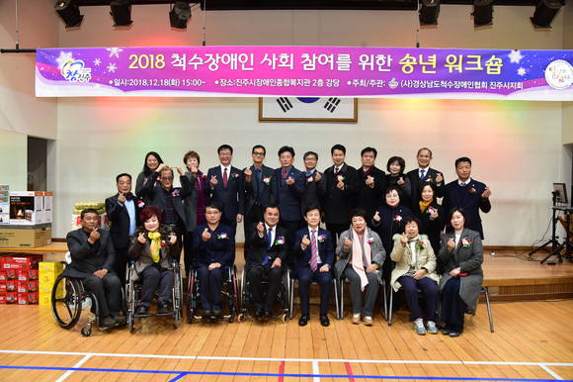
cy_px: 191
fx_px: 382
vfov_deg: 53.1
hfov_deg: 73.8
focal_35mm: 24
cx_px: 286
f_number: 5.6
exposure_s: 1/250
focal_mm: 24
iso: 5000
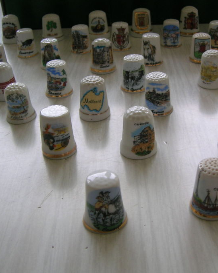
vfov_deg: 38.0
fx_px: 395
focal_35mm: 49
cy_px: 127
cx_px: 135
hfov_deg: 30.7
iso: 50
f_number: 2.9
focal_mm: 5.7
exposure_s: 1/8.6
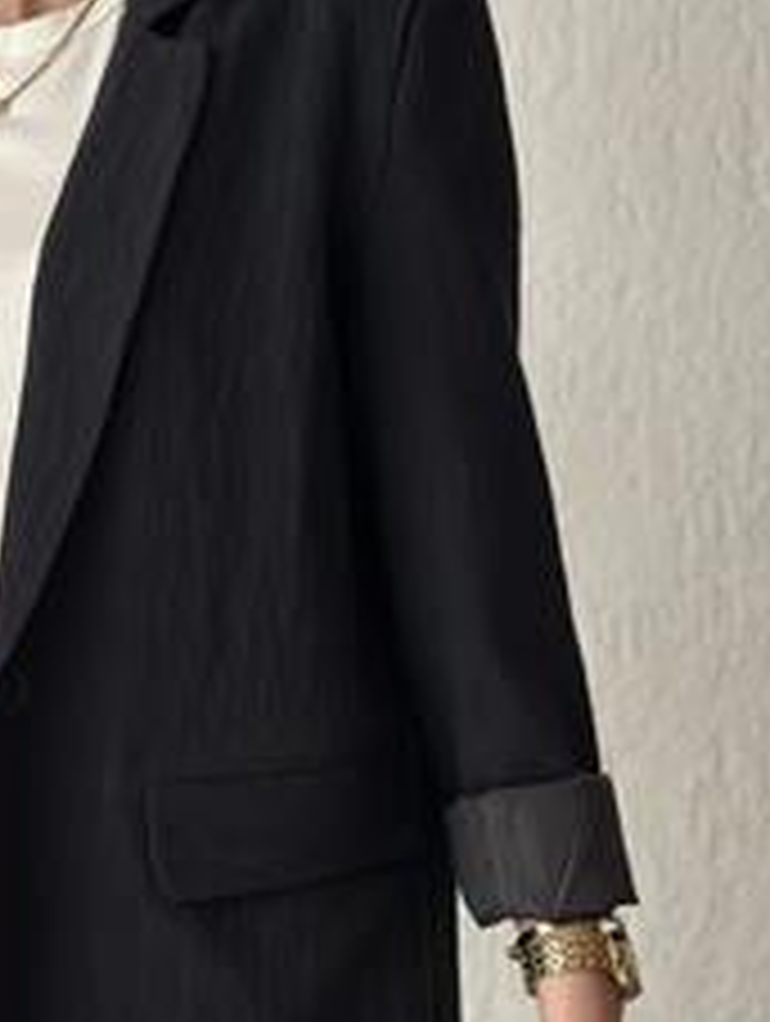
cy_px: 666
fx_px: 2662
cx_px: 104
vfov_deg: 21.7
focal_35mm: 90
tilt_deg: -4.9
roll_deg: +0.1
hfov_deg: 16.3
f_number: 1.78
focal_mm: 6.86
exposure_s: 1/60
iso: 250
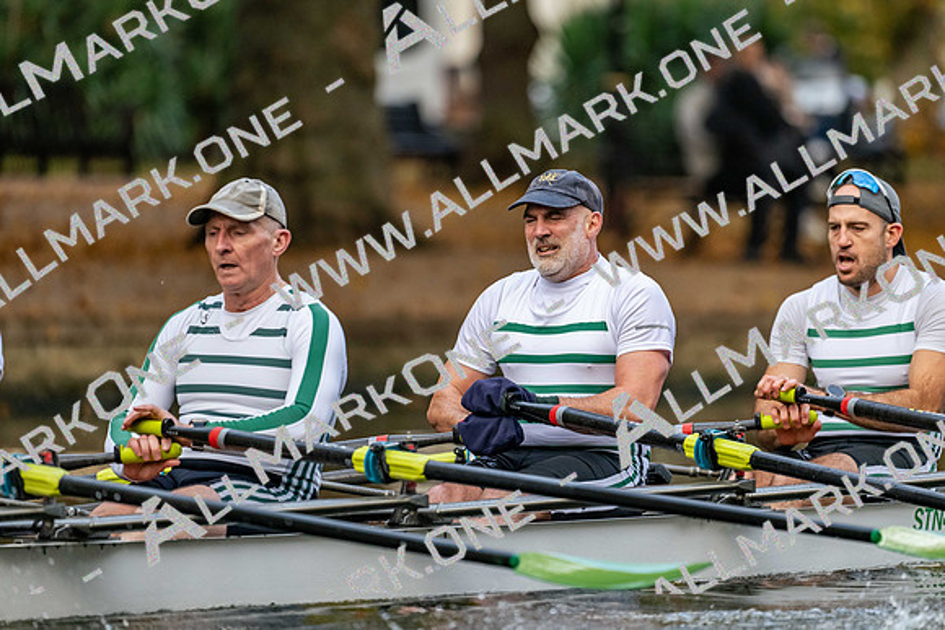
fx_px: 10502
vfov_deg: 3.4
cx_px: 472
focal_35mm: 400
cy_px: 315
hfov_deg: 5.2
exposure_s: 1/2500
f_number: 4.5
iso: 3200
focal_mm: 400
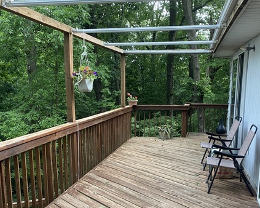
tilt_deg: -9.6
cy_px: 145
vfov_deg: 36.8
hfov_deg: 45.8
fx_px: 308
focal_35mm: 40
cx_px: 142
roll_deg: +0.5
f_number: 1.8
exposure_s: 1/79
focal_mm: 4.25
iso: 125
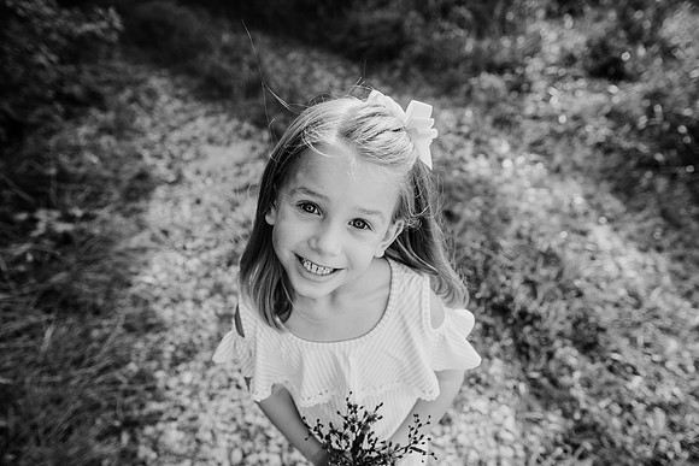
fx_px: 466
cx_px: 350
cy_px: 233
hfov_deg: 73.7
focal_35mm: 24
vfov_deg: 53.2
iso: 200
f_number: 3.5
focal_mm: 24
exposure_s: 1/640
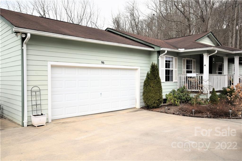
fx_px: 202
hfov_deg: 61.9
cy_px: 80
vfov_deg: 43.6
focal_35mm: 30
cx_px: 121
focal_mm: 20
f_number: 5.6
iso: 400
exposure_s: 1/80
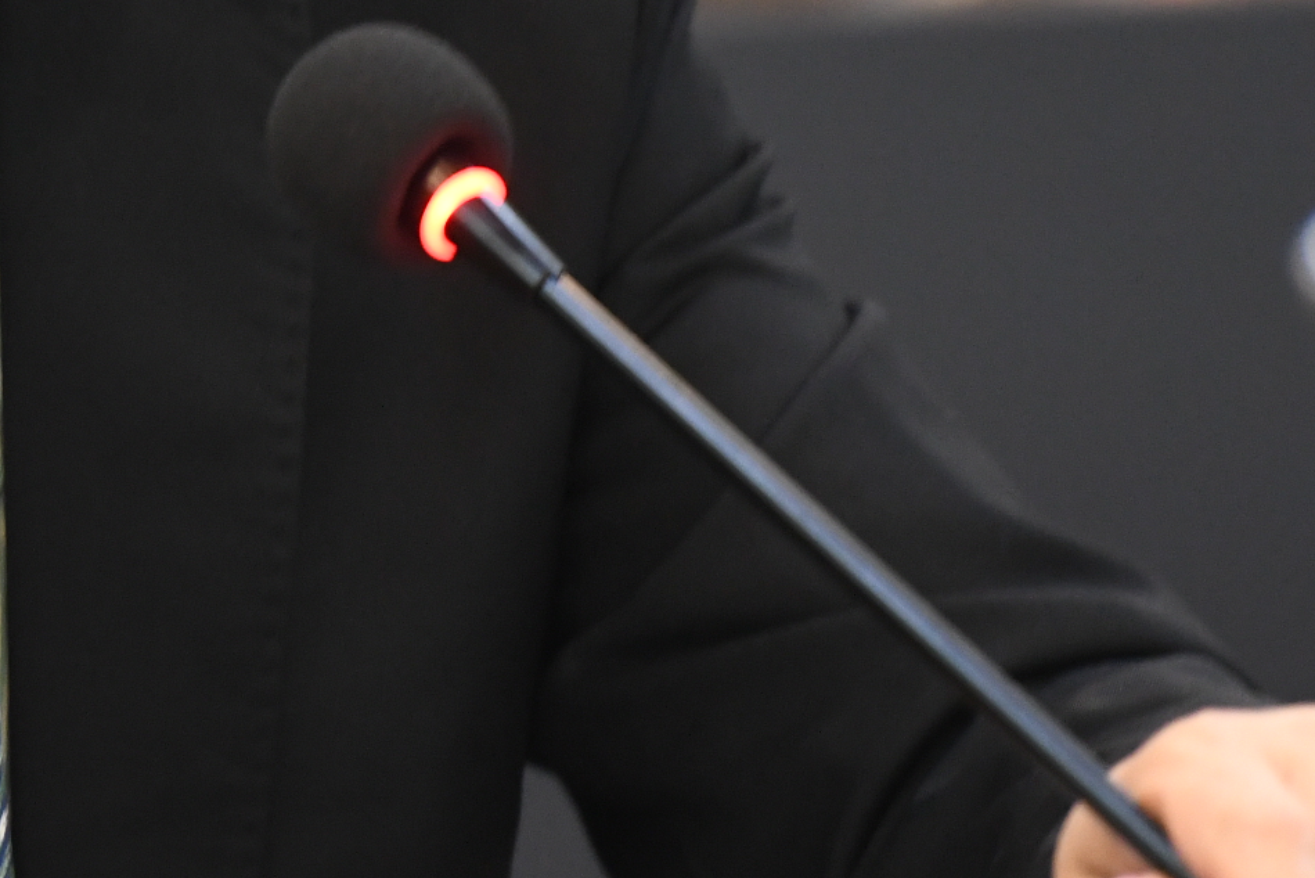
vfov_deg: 1.6
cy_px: -163
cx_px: 382
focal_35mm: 847
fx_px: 30947
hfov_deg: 2.4
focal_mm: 195
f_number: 2.8
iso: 1600
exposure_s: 1/100
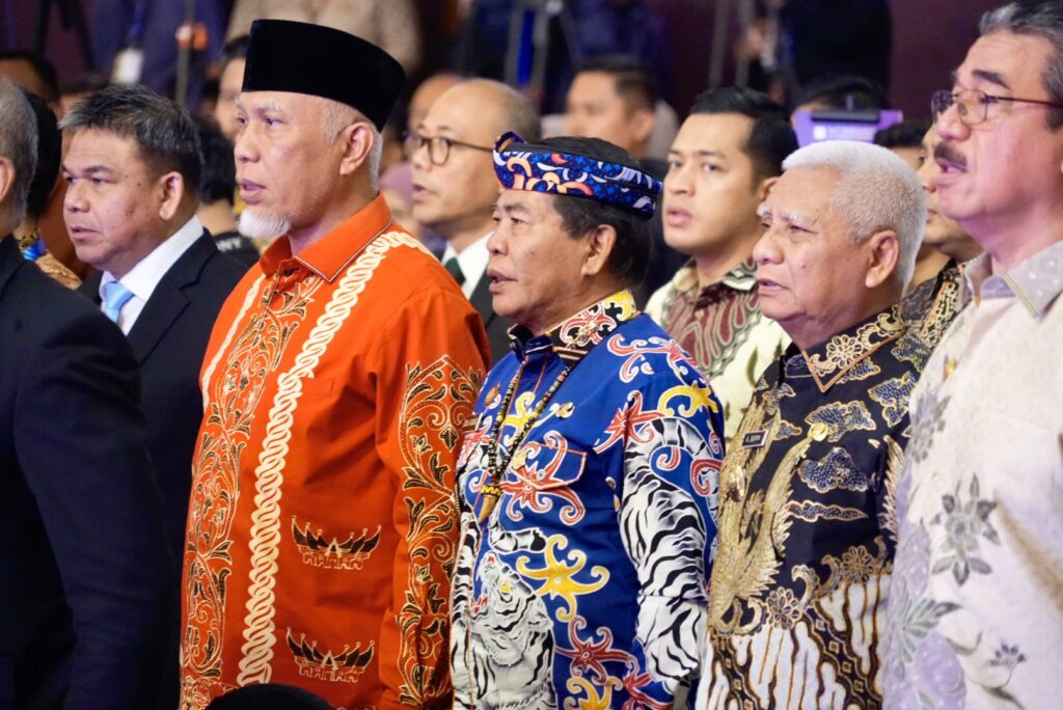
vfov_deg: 5.7
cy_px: 355
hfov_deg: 8.6
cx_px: 532
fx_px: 7090
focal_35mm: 240
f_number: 6.3
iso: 10000
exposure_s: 1/80
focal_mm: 240
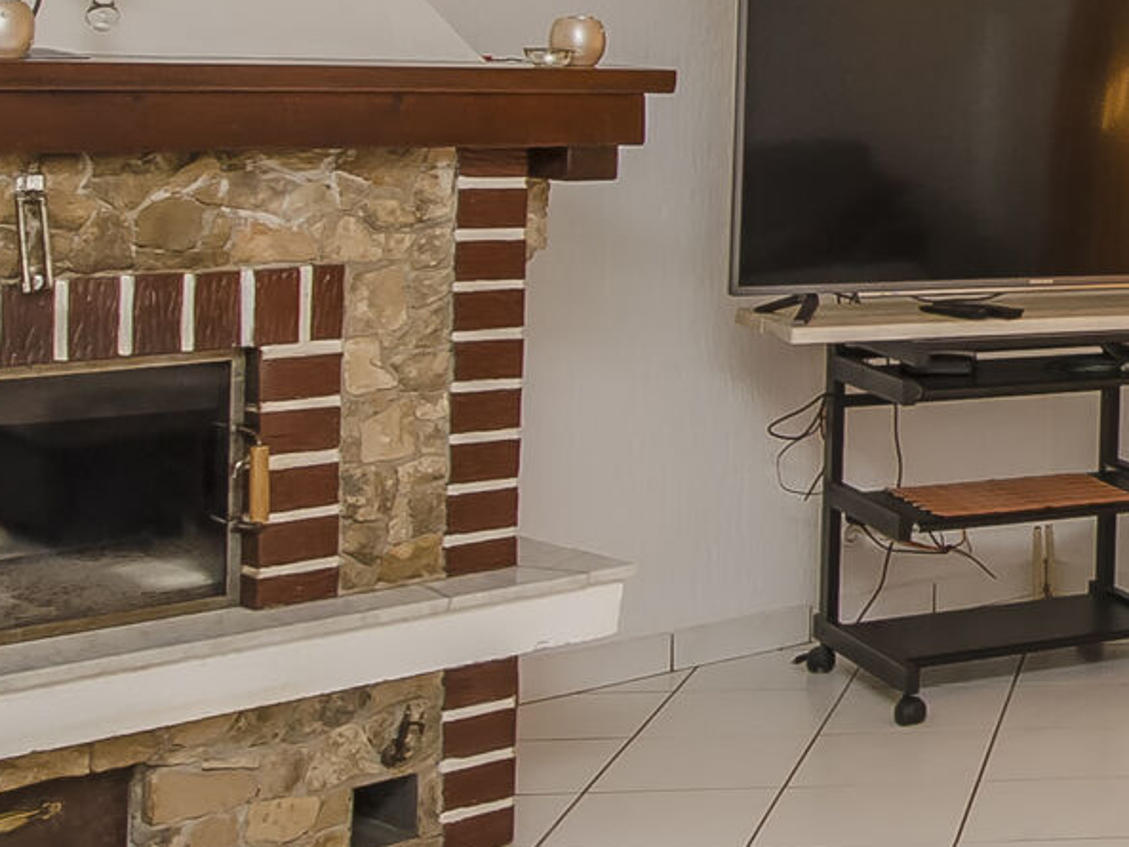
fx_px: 2218
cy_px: 96
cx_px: 1649
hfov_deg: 23.4
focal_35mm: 68
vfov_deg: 21.2
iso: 160
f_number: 7.1
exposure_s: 1/100
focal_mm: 10
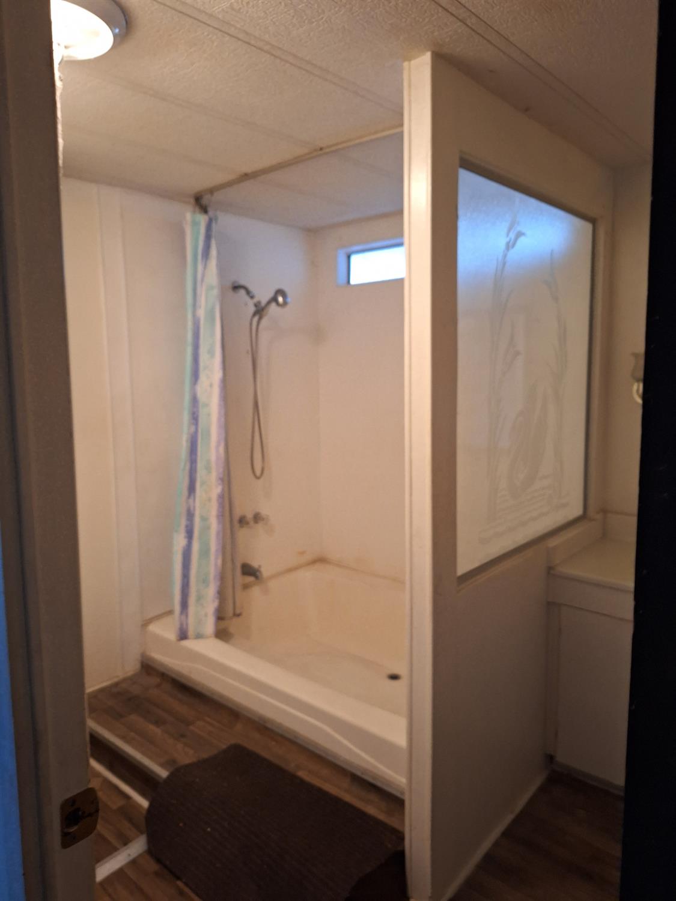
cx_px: 338
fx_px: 599
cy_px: 450
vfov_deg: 73.9
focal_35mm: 23
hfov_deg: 58.9
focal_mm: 5.54
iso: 320
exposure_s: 1/30
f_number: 1.8
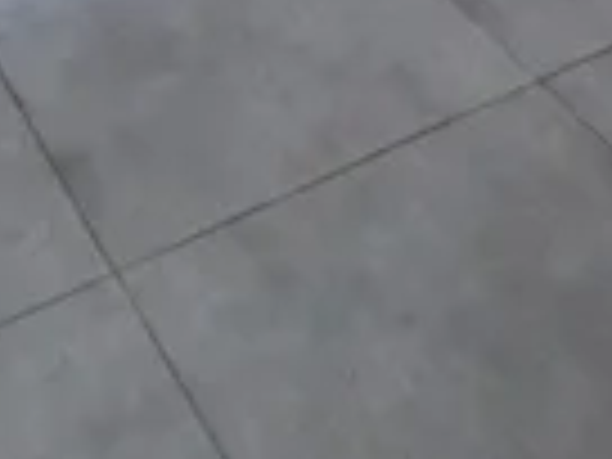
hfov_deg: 24.4
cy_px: -799
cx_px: 130
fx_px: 1397
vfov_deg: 12.2
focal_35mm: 79
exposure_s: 1/241
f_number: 2.2
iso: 50
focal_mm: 1.74
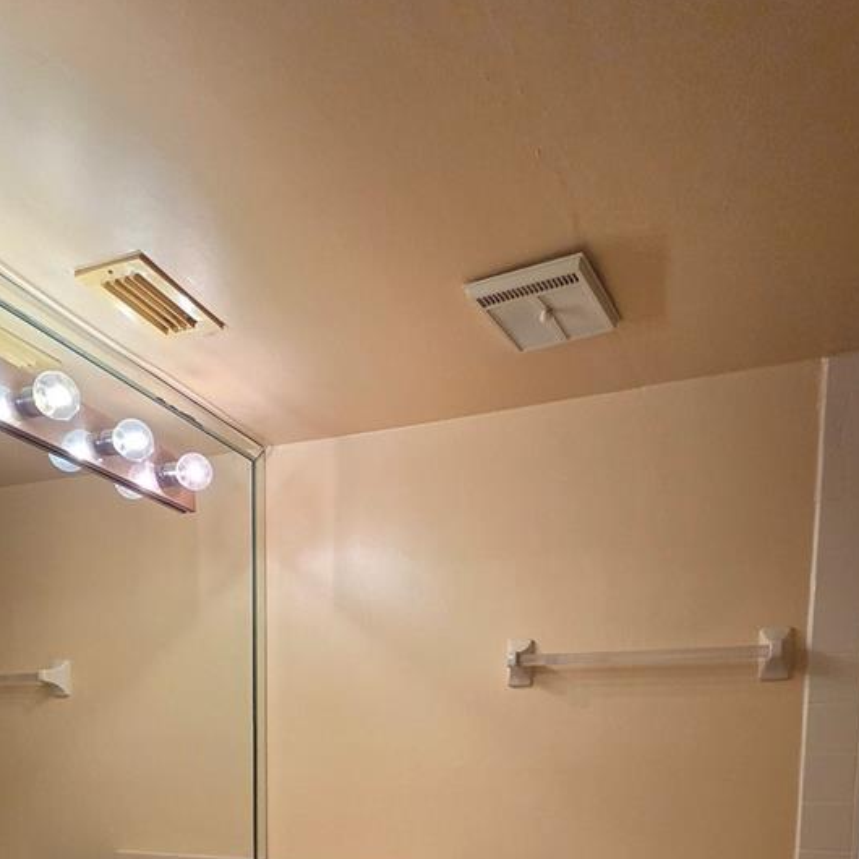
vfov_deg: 50.8
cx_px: 415
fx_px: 730
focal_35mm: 26
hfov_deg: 60.9
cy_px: 833
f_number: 2.2
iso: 200
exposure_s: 1/120
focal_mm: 2.2
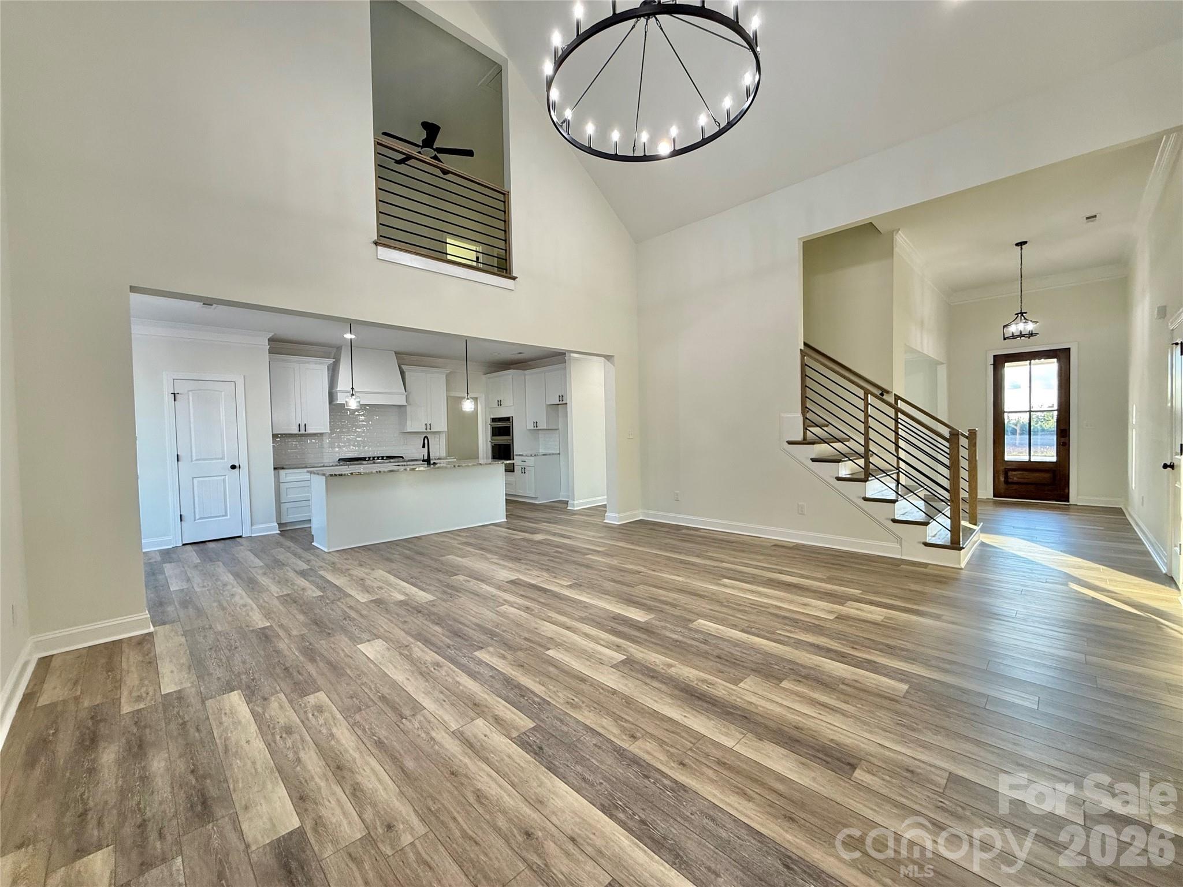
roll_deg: +1.1
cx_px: 592
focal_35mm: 14
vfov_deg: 85.7
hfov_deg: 102.1
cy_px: 444
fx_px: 478
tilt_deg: -1.0
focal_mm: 2.22
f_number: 2.2
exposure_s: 1/120
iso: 160
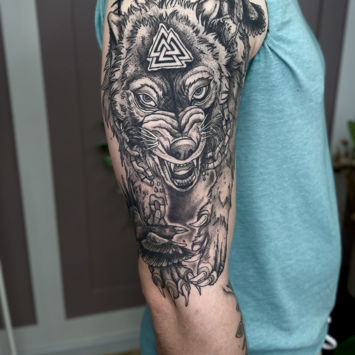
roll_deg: -0.9
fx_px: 360
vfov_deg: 51.7
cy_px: 123
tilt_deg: -14.9
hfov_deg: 52.5
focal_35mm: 31
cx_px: 179
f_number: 1.6
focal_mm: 4.2
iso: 32
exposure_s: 1/100
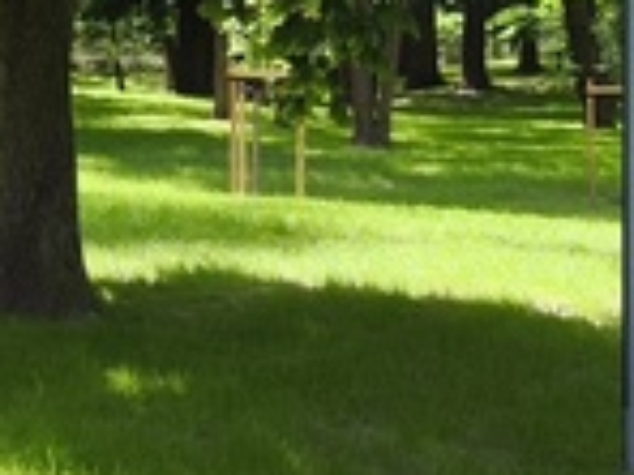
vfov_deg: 9.3
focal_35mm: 159
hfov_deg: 12.4
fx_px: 2912
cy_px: 9
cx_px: 407
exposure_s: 1/761
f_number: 1.6
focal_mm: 6.57
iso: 50
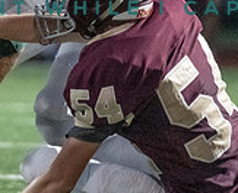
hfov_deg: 2.1
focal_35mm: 928
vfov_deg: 1.7
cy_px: -84
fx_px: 6568
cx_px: -11
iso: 10000
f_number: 2.8
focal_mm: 200
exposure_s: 1/1000
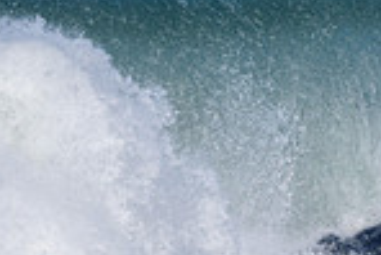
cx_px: 453
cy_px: 328
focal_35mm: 2466
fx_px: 26124
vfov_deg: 0.6
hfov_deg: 0.8
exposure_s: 1/2000
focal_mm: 420
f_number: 5.6
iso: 400
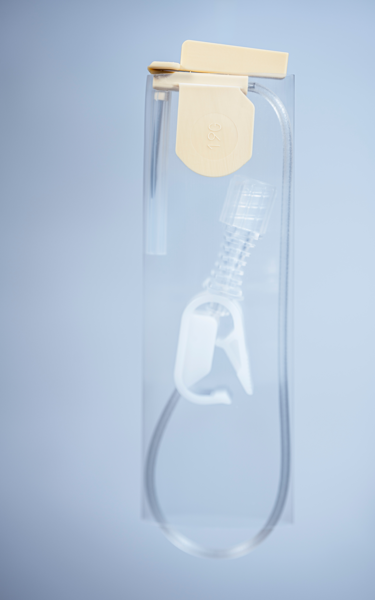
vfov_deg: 39.6
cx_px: 179
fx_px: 834
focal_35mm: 51
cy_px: 300
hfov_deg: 25.3
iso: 50
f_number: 4.5
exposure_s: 1/200
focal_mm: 50
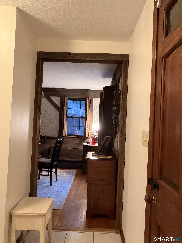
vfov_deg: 60.0
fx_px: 210
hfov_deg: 46.8
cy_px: 122
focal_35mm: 30
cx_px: 91
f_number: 1.9
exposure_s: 1/24
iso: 640
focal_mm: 2.71
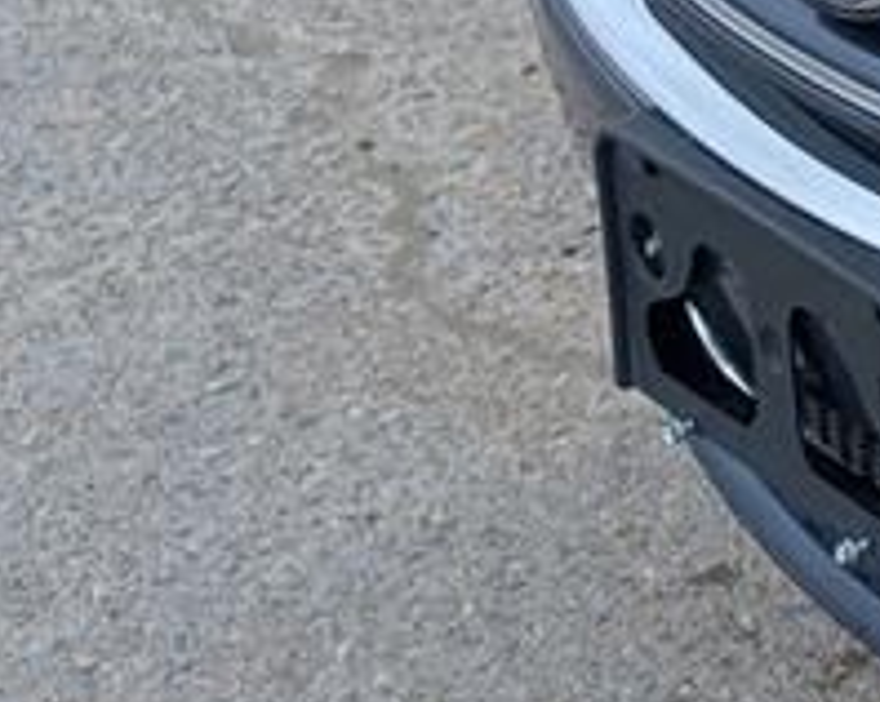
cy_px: -658
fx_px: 3929
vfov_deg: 9.6
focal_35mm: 151
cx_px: 2713
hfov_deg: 9.6
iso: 19
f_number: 1.68
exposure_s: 1/446
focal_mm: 6.9
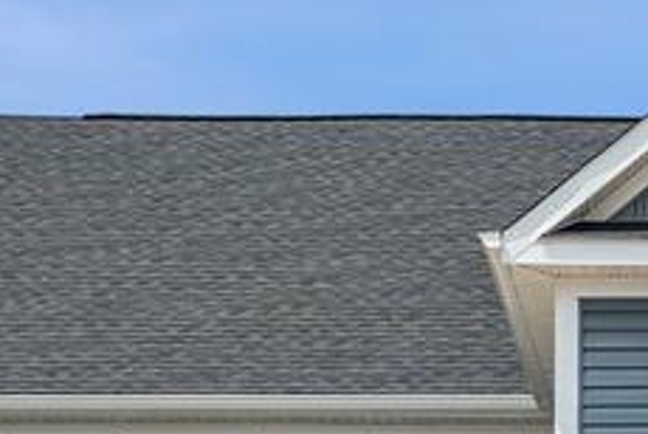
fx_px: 2760
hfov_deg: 13.1
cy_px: 648
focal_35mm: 153
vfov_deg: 8.8
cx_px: 741
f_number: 10
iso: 100
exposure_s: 1/200
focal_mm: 24.5
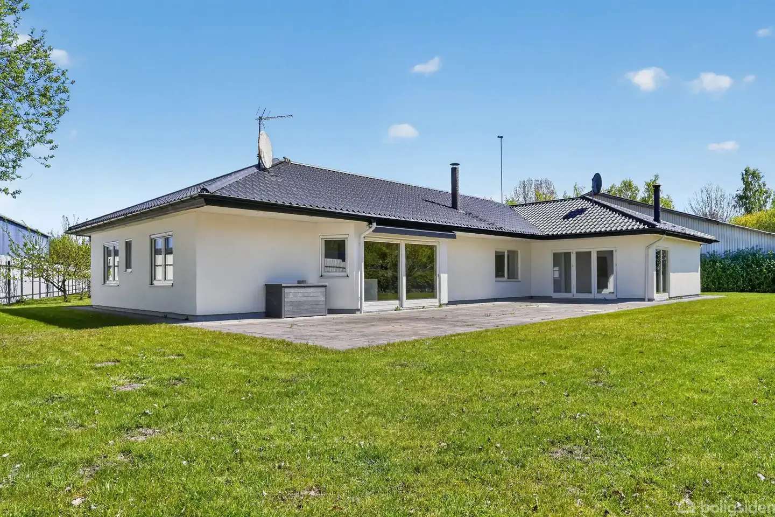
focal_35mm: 23
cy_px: 258
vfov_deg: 55.1
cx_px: 388
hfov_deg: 76.1
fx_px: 495
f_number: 8
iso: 400
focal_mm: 23
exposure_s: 1/200
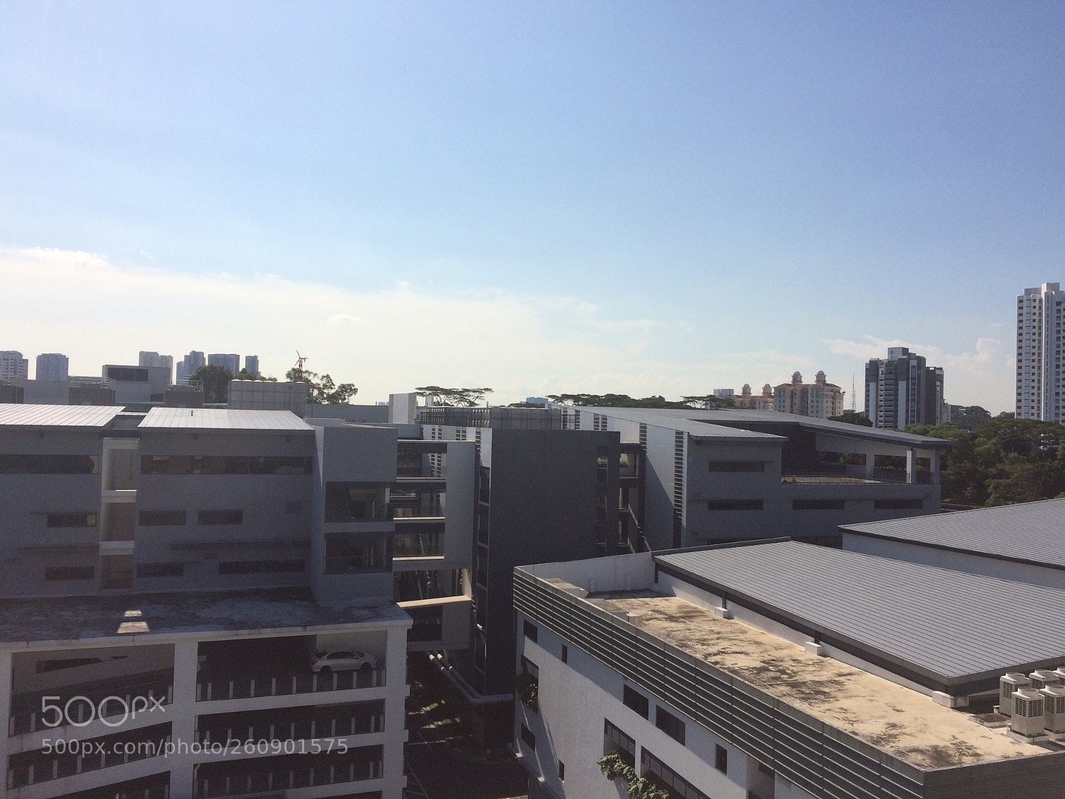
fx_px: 892
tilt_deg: -0.4
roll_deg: -0.9
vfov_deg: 48.2
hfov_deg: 61.7
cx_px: 532
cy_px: 400
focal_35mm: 29
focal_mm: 4.15
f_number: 2.2
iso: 40
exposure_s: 1/4566
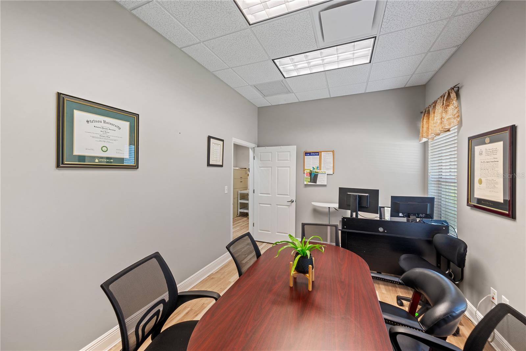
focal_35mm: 14
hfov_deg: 104.2
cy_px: 176
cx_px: 263
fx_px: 205
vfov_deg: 81.2
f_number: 14
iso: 160
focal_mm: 14
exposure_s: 1.6
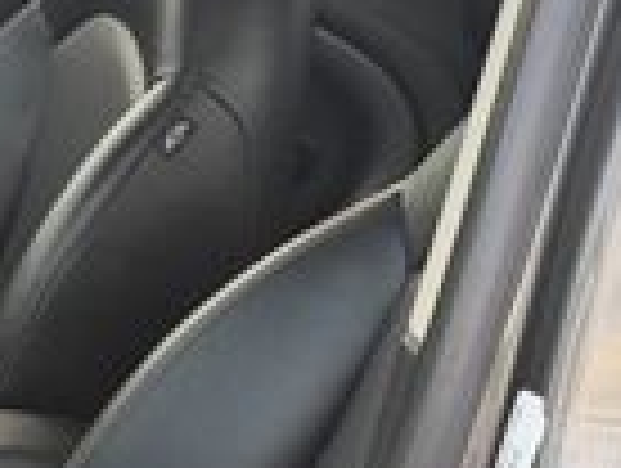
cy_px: 464
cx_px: -482
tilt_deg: -23.2
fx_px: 1995
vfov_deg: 13.2
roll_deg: +0.7
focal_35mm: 111
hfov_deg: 15.4
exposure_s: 1/121
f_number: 1.78
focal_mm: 6.76
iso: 160
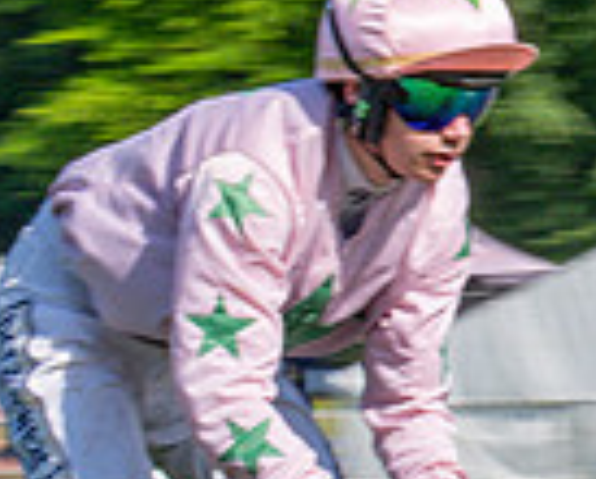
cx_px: -294
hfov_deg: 3.5
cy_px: 1065
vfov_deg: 2.8
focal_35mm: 558
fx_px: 9857
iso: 100
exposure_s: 1/160
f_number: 16
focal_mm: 70
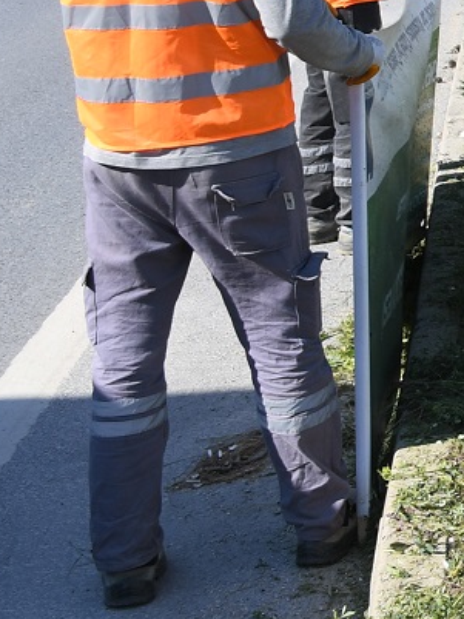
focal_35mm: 120
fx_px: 2147
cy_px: -142
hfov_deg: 10.3
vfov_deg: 15.8
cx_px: 1191
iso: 100
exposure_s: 1/200
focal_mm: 20
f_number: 7.1
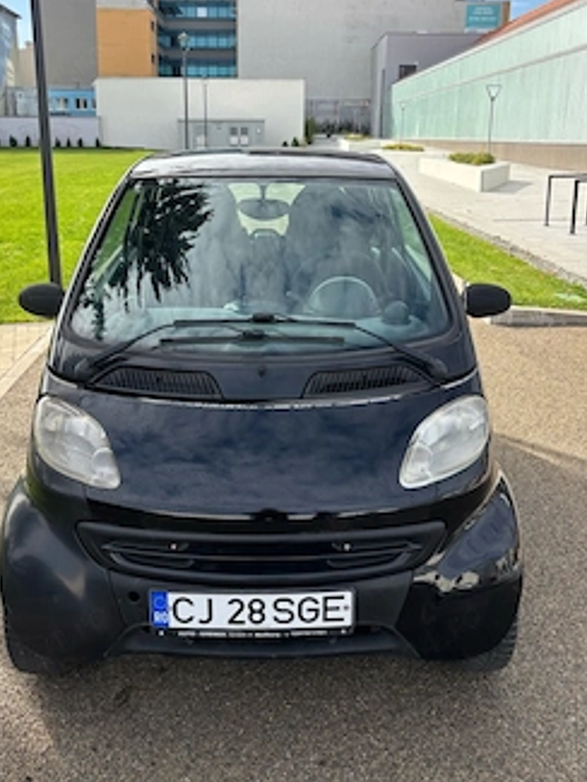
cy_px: 318
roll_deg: -1.4
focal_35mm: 32
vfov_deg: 56.4
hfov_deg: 44.1
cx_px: 265
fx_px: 723
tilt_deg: -14.5
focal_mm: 5.96
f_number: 1.6
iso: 50
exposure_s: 1/1477
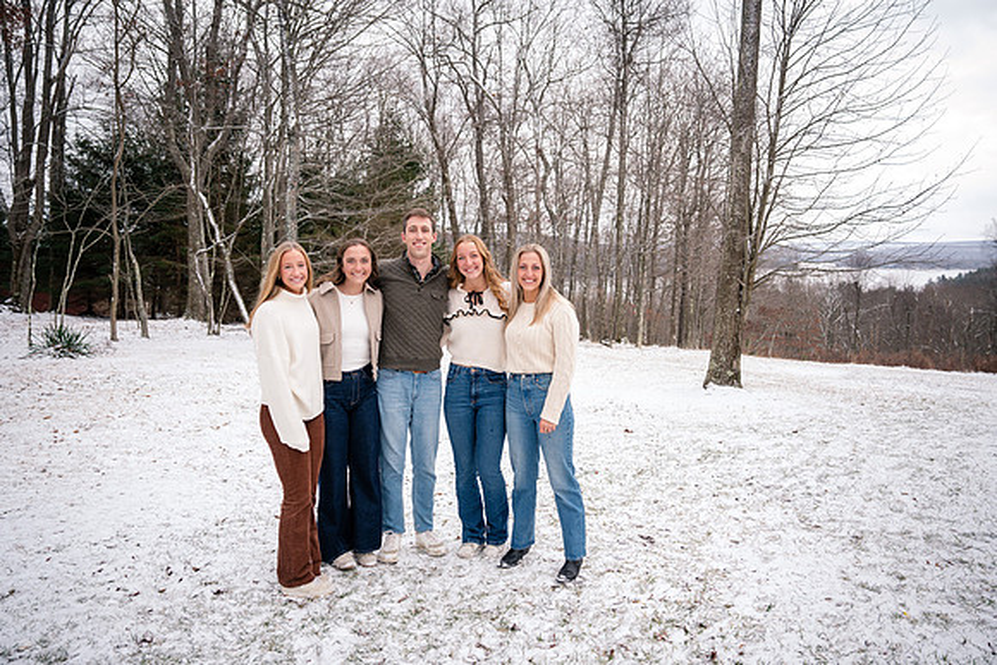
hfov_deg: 73.7
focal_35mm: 24
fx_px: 665
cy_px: 332
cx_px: 498
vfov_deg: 53.2
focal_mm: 24
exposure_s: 1/250
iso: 400
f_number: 2.8
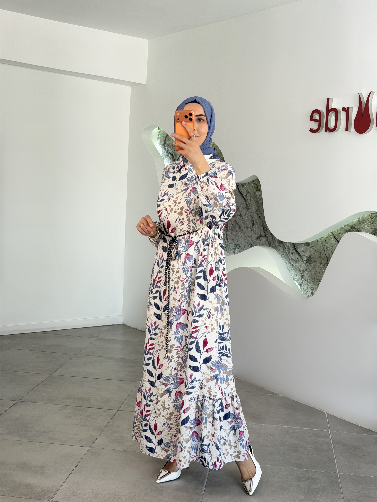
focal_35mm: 48
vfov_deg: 39.7
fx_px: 697
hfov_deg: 30.3
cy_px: 251
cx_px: 188
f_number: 1.78
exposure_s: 1/144
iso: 50
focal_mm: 6.76
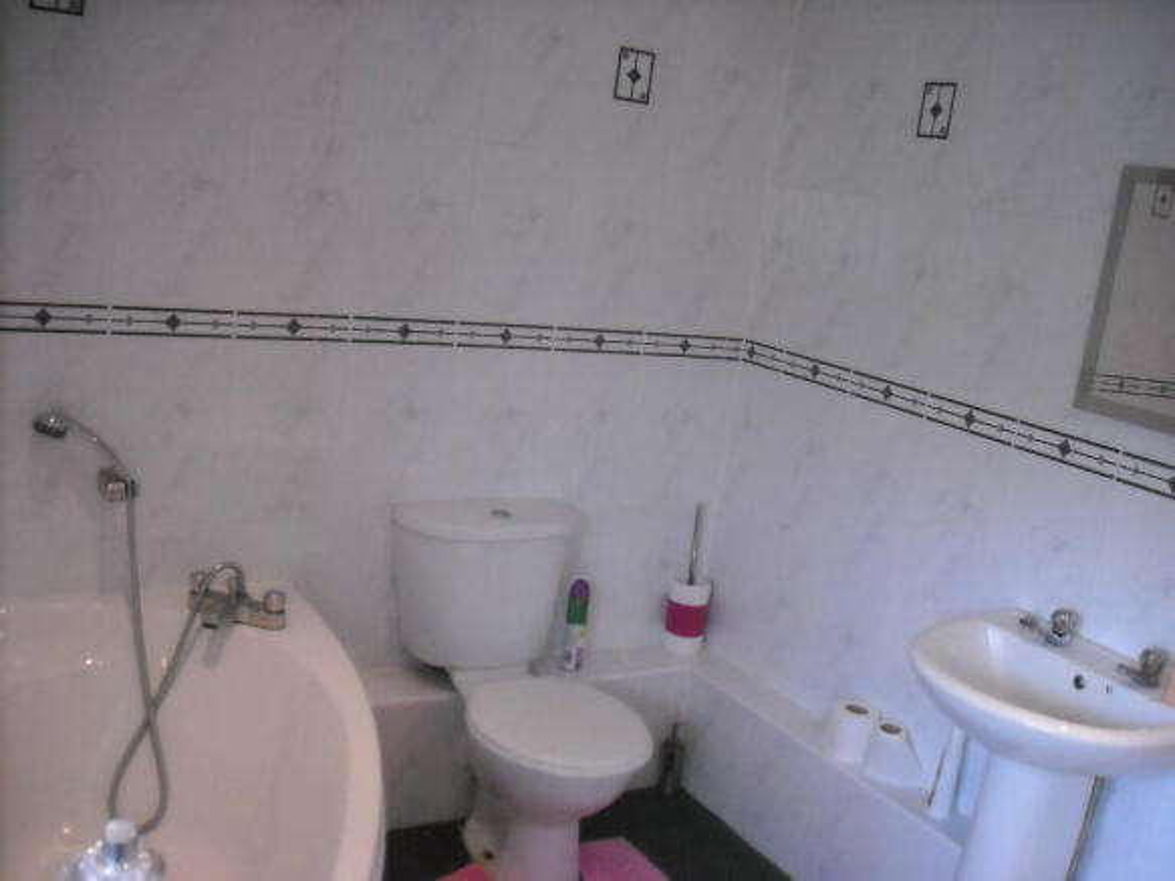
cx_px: 588
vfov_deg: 40.7
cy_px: 440
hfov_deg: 52.6
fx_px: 1188
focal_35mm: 35
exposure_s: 1/192
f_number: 2.8
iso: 800
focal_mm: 5.7
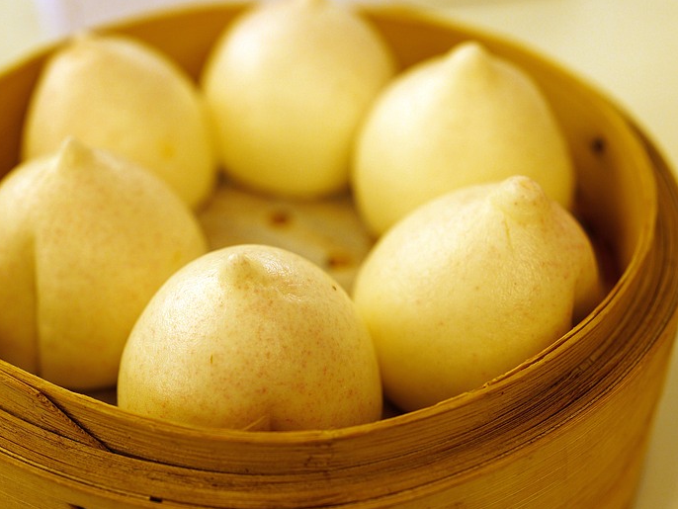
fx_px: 921
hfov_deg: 40.4
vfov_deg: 30.9
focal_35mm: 47
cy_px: 256
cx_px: 297
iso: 640
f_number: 4
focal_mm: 43
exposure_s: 1/80
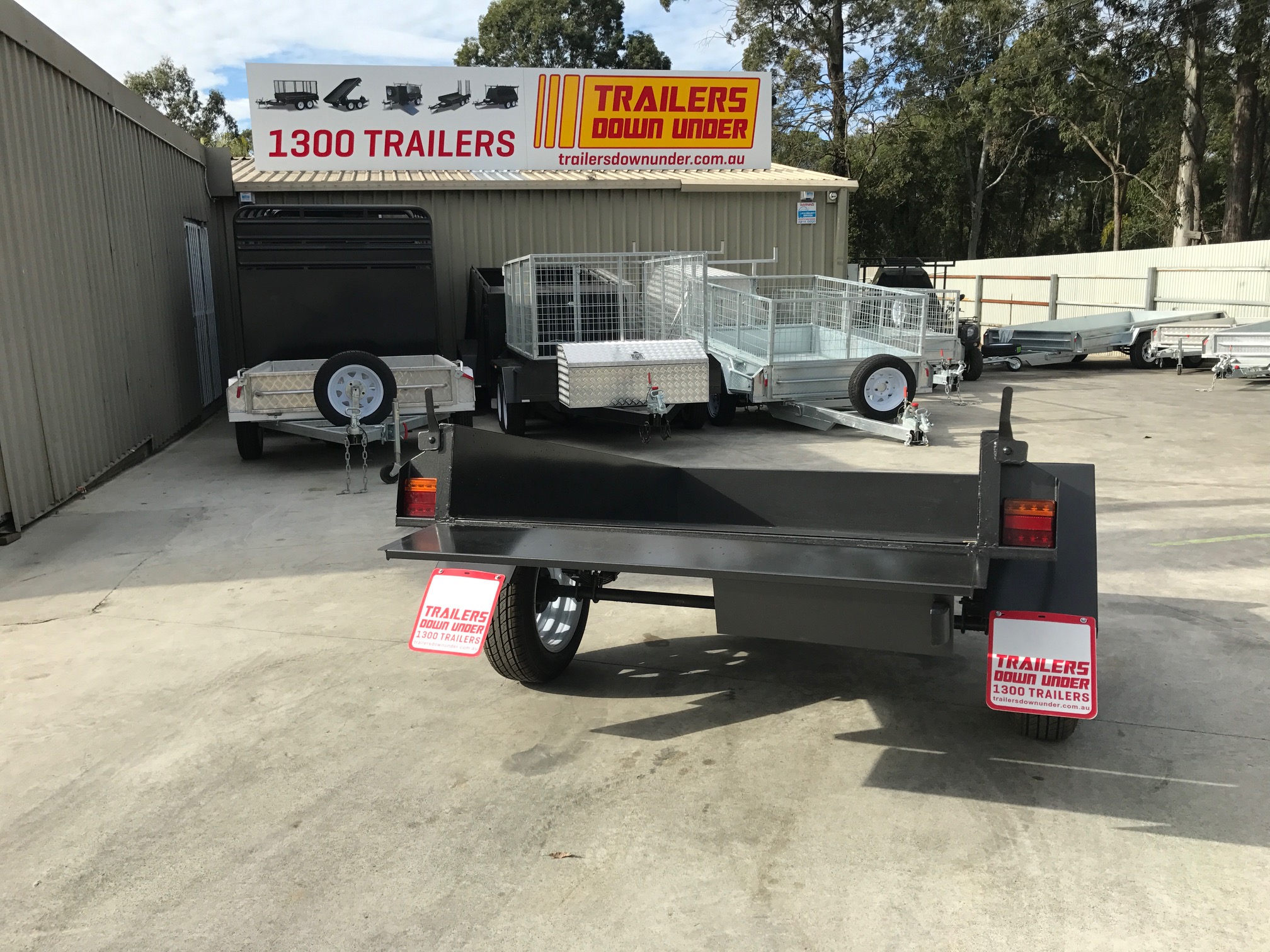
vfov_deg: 49.7
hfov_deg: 63.4
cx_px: 635
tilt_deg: -10.6
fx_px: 1027
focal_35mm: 28
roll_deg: +1.1
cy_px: 476
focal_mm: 3.99
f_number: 1.8
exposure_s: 1/1709
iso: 20
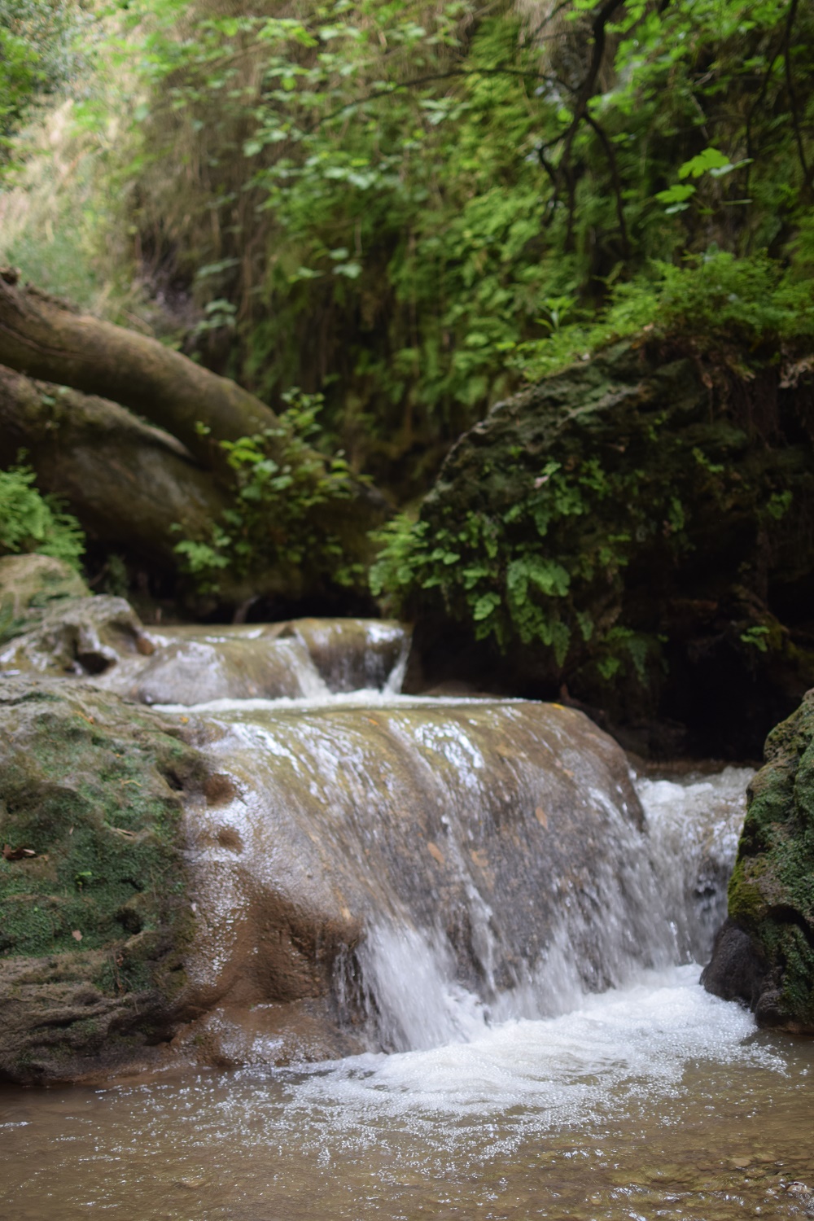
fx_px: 1780
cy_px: 610
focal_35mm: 52
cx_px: 407
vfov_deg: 37.9
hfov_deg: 25.8
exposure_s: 1/100
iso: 400
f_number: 1.8
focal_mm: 35
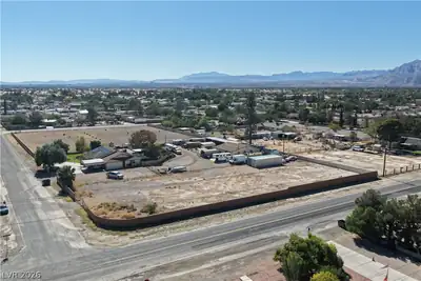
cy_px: 140
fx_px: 328
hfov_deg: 65.5
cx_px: 210
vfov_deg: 46.4
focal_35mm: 28
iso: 200
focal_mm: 14.45
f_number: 2.8
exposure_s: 1/2500
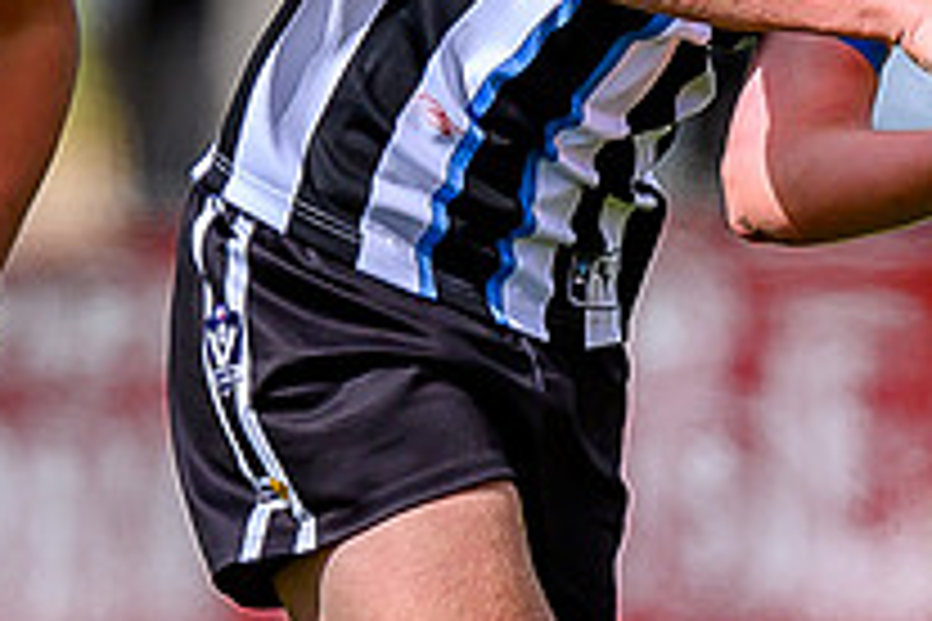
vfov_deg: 0.4
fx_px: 86281
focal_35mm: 3333
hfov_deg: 0.6
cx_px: 1018
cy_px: 262
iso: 100
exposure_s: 1/1600
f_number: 4
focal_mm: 500
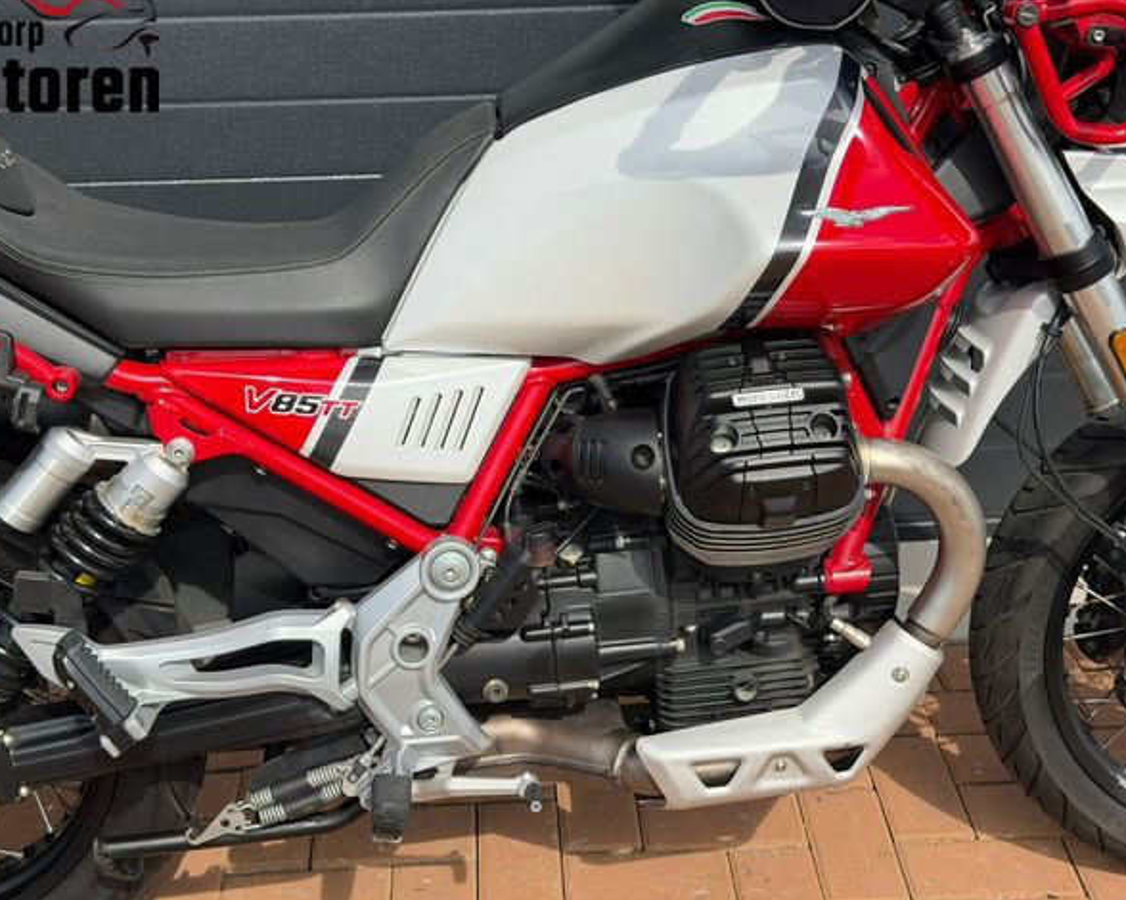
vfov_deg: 29.7
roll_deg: +1.8
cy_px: 444
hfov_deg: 36.7
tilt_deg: -25.7
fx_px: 1699
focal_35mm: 51
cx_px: 527
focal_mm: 6.76
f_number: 1.78
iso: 64
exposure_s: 1/3378
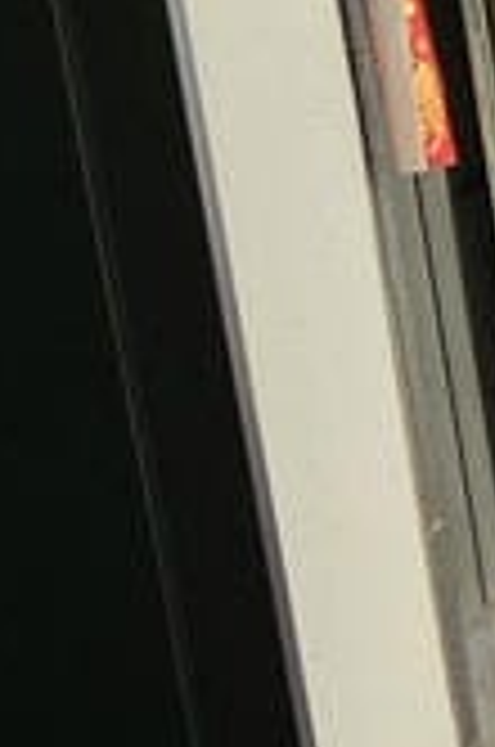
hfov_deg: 8.6
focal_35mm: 98
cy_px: 360
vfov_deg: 20.9
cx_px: 1854
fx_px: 2030
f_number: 2.2
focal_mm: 2.2
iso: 50
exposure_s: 1/180
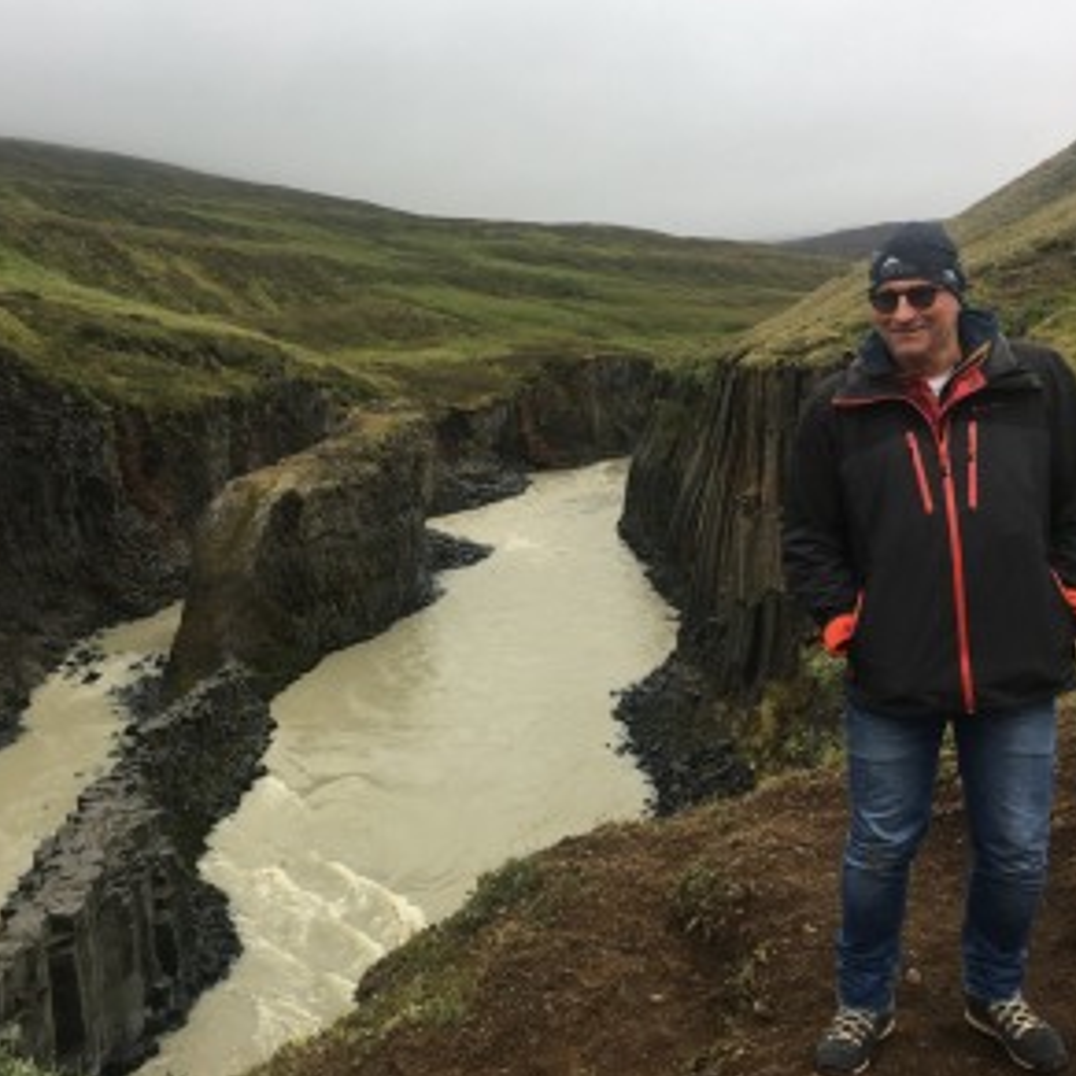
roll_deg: -0.3
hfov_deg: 44.8
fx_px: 1301
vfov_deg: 44.9
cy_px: 505
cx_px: 466
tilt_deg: -6.0
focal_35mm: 37
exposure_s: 1/237
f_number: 2.2
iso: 25
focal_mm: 4.15
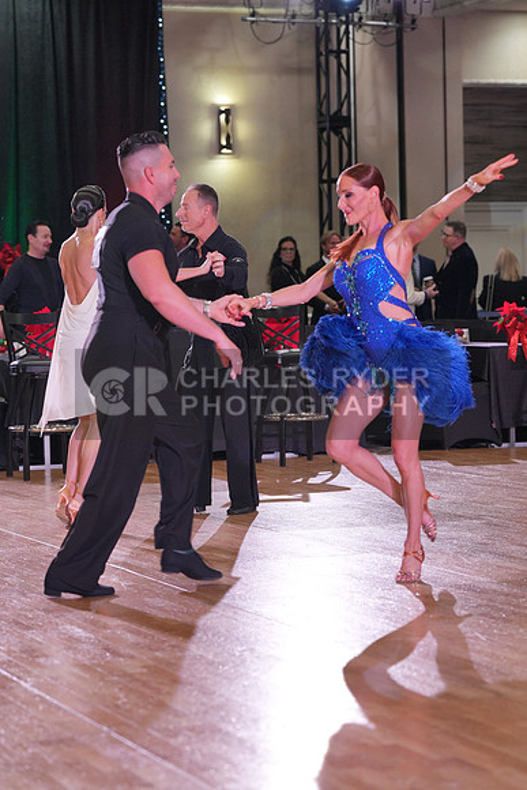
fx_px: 2216
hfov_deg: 13.6
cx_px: 264
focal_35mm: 101
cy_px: 395
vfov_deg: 20.2
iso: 2000
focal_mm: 101
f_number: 4
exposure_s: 1/400
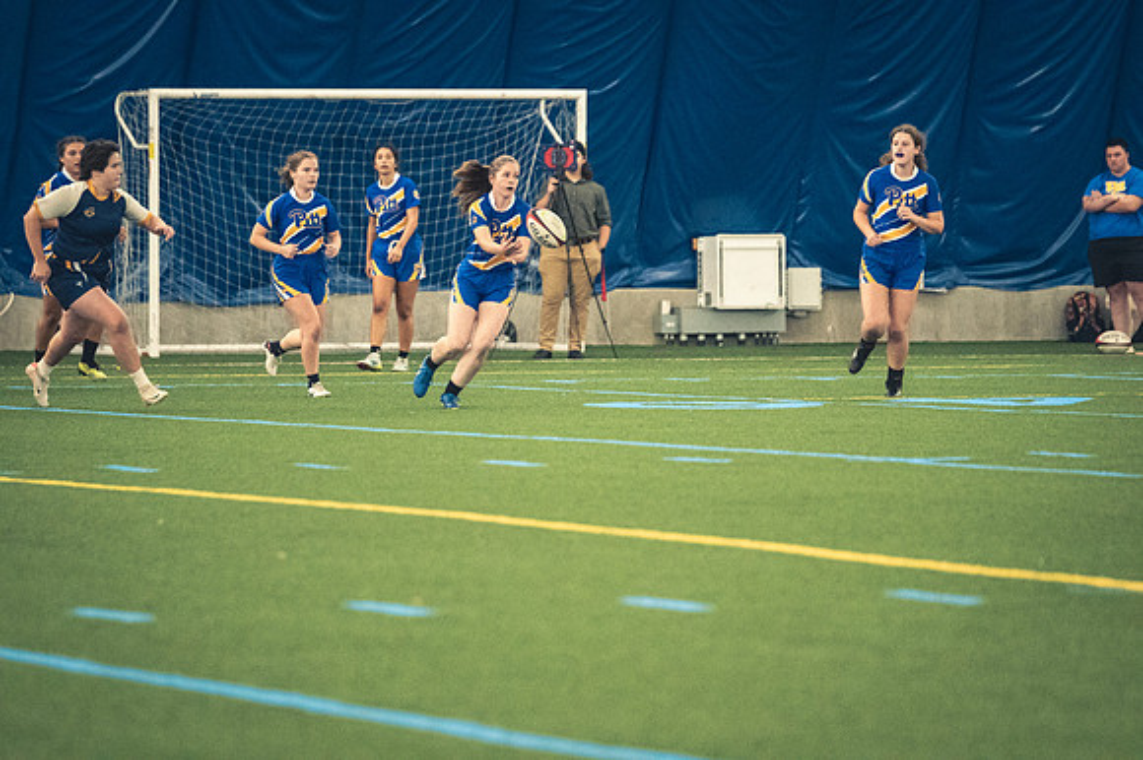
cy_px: 380
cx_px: 572
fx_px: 9519
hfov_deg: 6.9
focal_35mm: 300
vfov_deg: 4.6
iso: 12800
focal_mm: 200
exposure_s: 1/500
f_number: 2.8
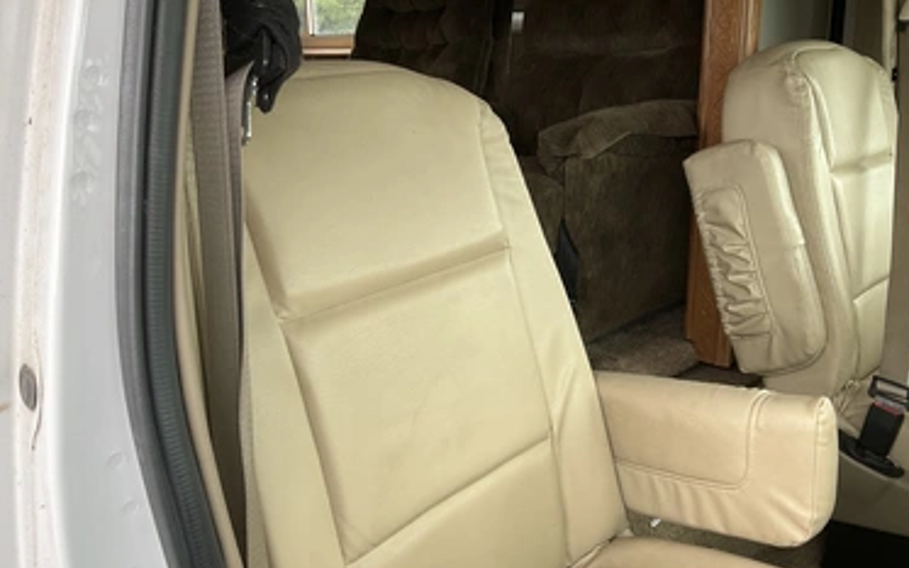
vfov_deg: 38.3
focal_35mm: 33
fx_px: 817
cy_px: 285
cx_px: 475
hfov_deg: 58.1
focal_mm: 3
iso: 25
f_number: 1.8
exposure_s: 1/122
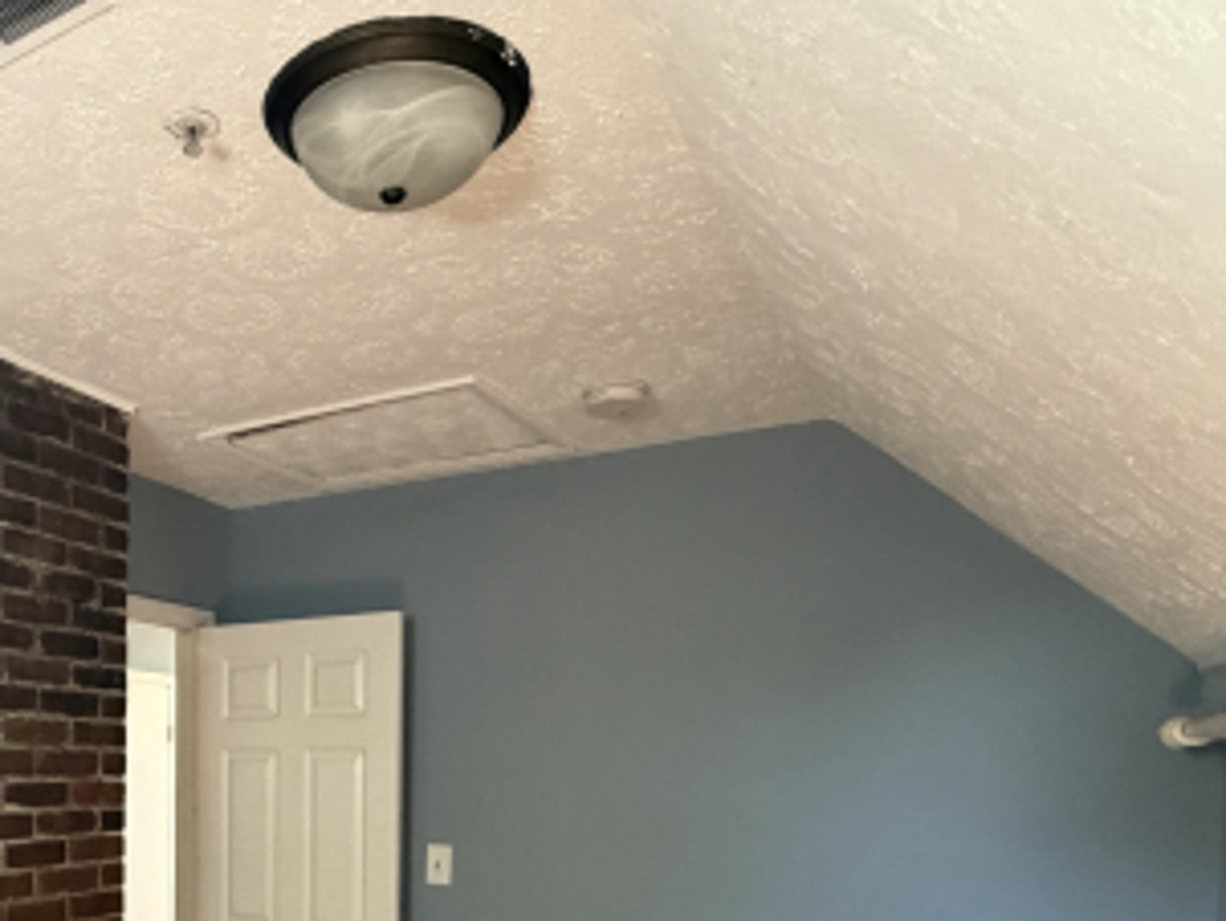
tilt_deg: -3.0
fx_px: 1098
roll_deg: -0.2
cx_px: 226
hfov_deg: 53.9
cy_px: 823
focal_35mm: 31
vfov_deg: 41.9
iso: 500
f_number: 2.2
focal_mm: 2.22
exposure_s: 1/60
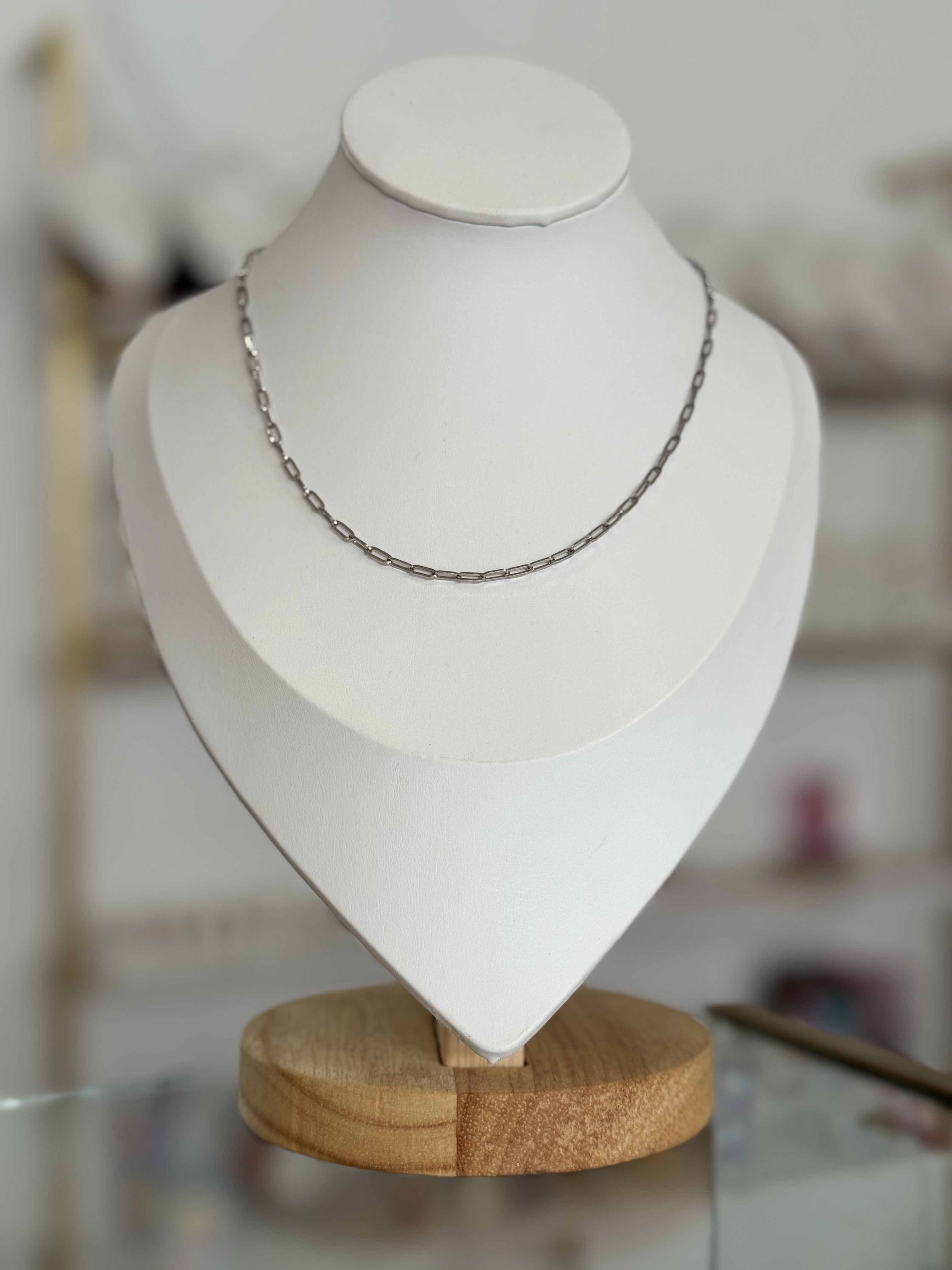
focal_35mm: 48
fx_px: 1760
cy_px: 635
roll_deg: +0.2
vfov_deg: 39.7
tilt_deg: -1.8
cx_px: 476
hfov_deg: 30.3
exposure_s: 1/218
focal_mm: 6.76
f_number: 1.78
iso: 50
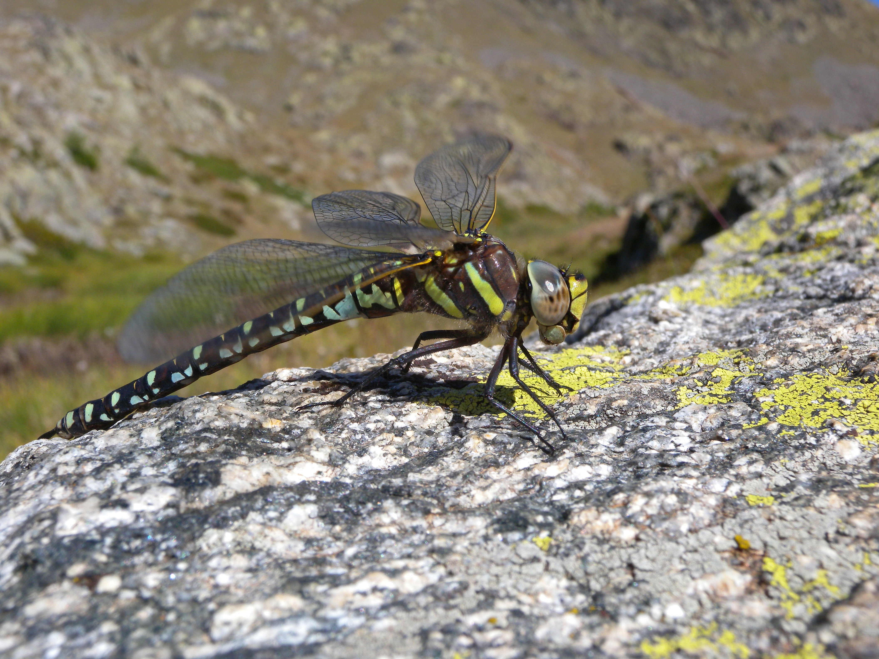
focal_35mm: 38
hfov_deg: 49.0
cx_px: 440
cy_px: 330
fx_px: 965
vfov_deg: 37.7
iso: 64
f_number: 6.6
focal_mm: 8.1
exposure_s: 1/292
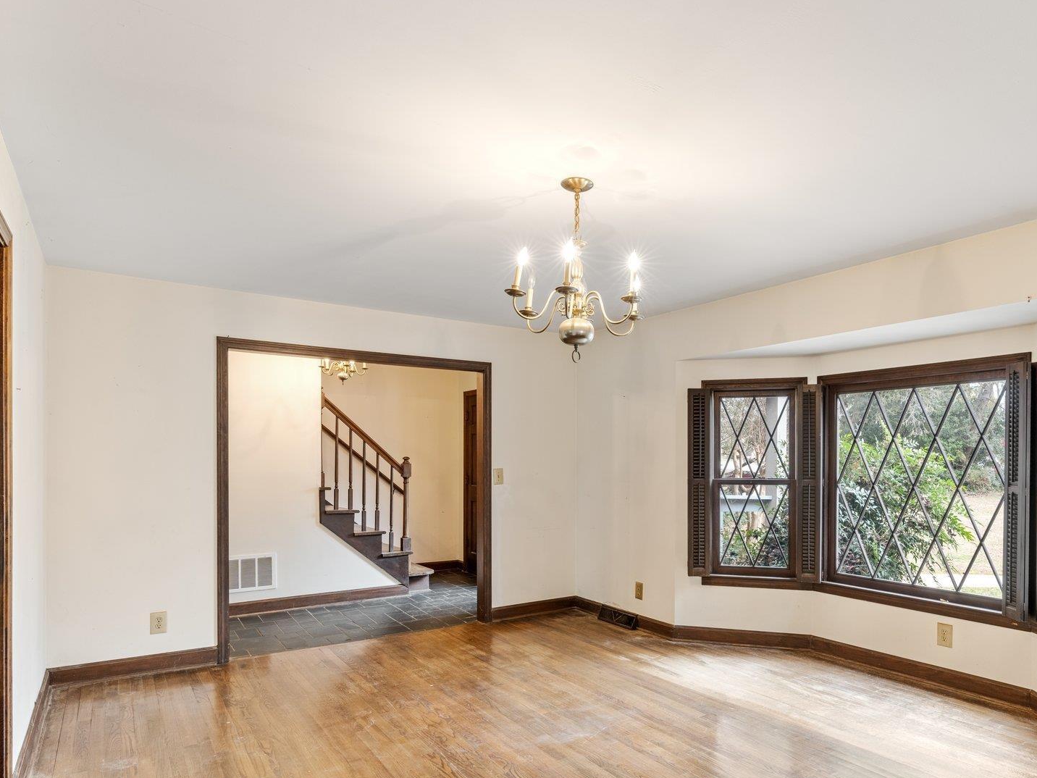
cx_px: 613
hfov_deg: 75.7
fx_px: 659
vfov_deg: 60.4
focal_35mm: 22
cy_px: 481
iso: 200
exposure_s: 1/15
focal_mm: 16
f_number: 9
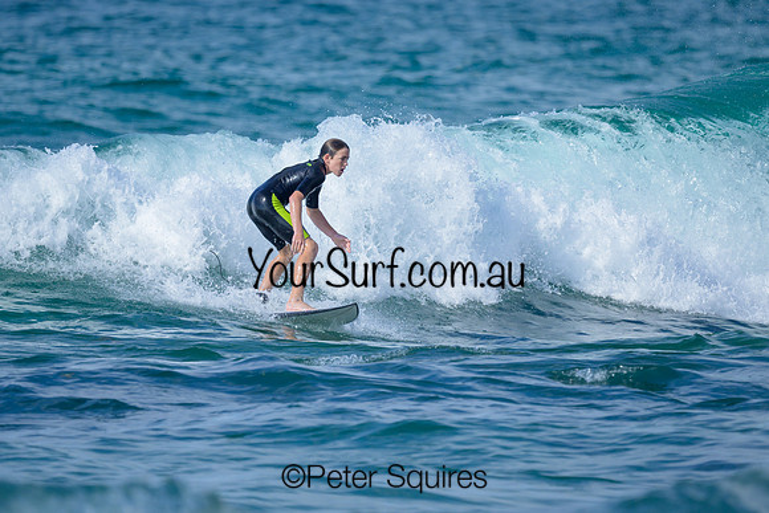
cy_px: 230
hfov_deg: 1.9
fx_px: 23467
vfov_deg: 1.3
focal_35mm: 1098
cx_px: 312
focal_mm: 800
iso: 220
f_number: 6.3
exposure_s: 1/2000
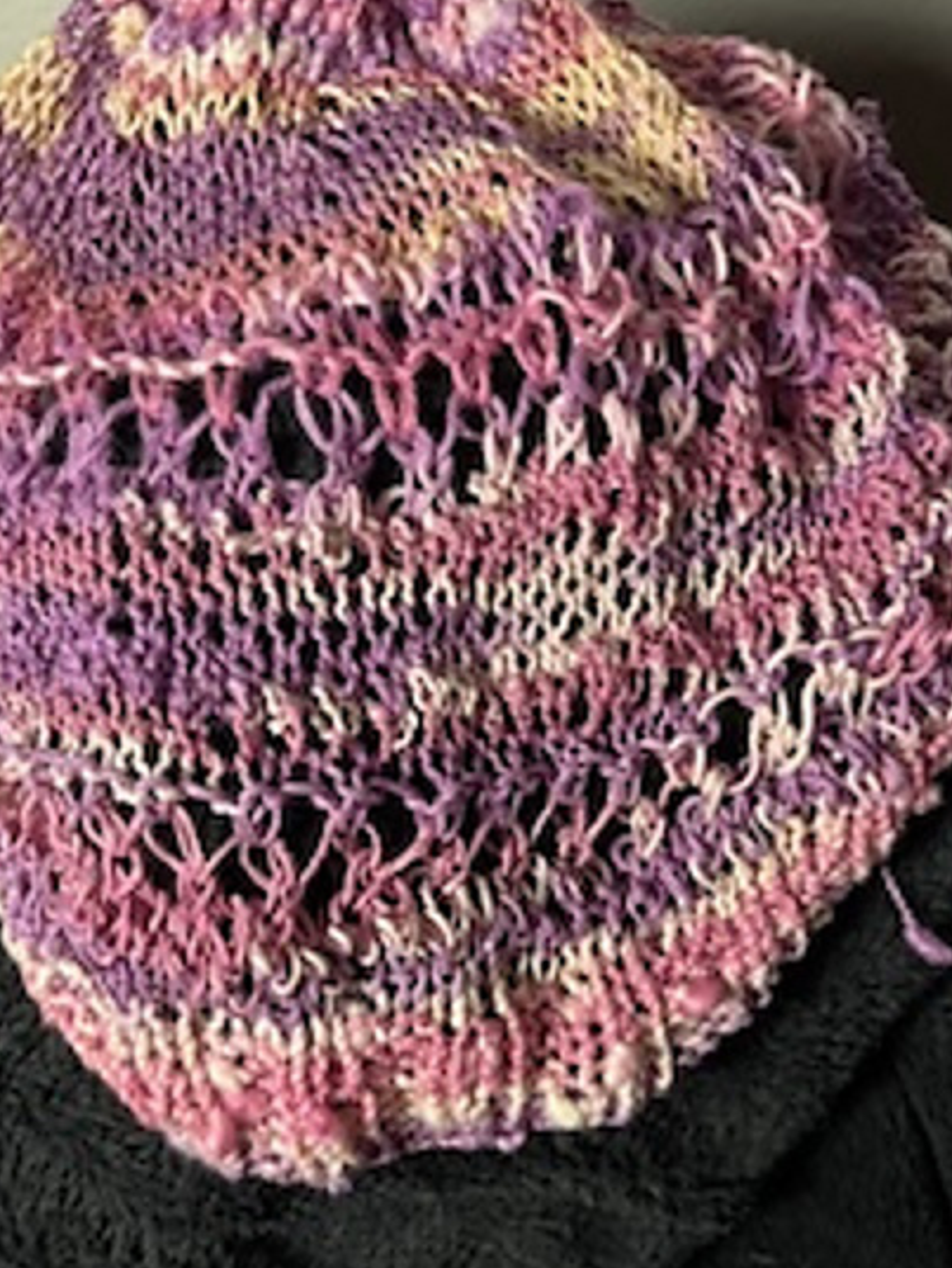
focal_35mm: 31
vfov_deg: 58.1
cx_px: 470
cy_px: 715
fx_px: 1136
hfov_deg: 45.5
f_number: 1.6
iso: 125
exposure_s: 1/60
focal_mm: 5.1
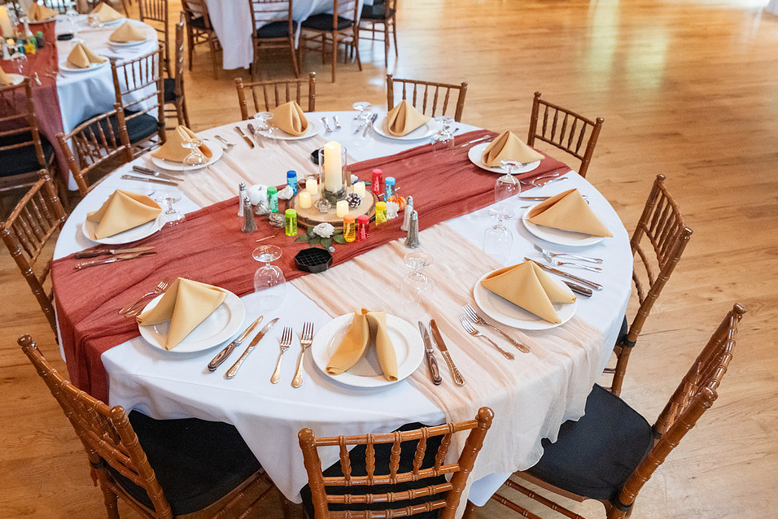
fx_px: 648
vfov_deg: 43.6
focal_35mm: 30
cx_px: 343
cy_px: 250
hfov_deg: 61.7
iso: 8000
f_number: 4
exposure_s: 1/400
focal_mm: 24
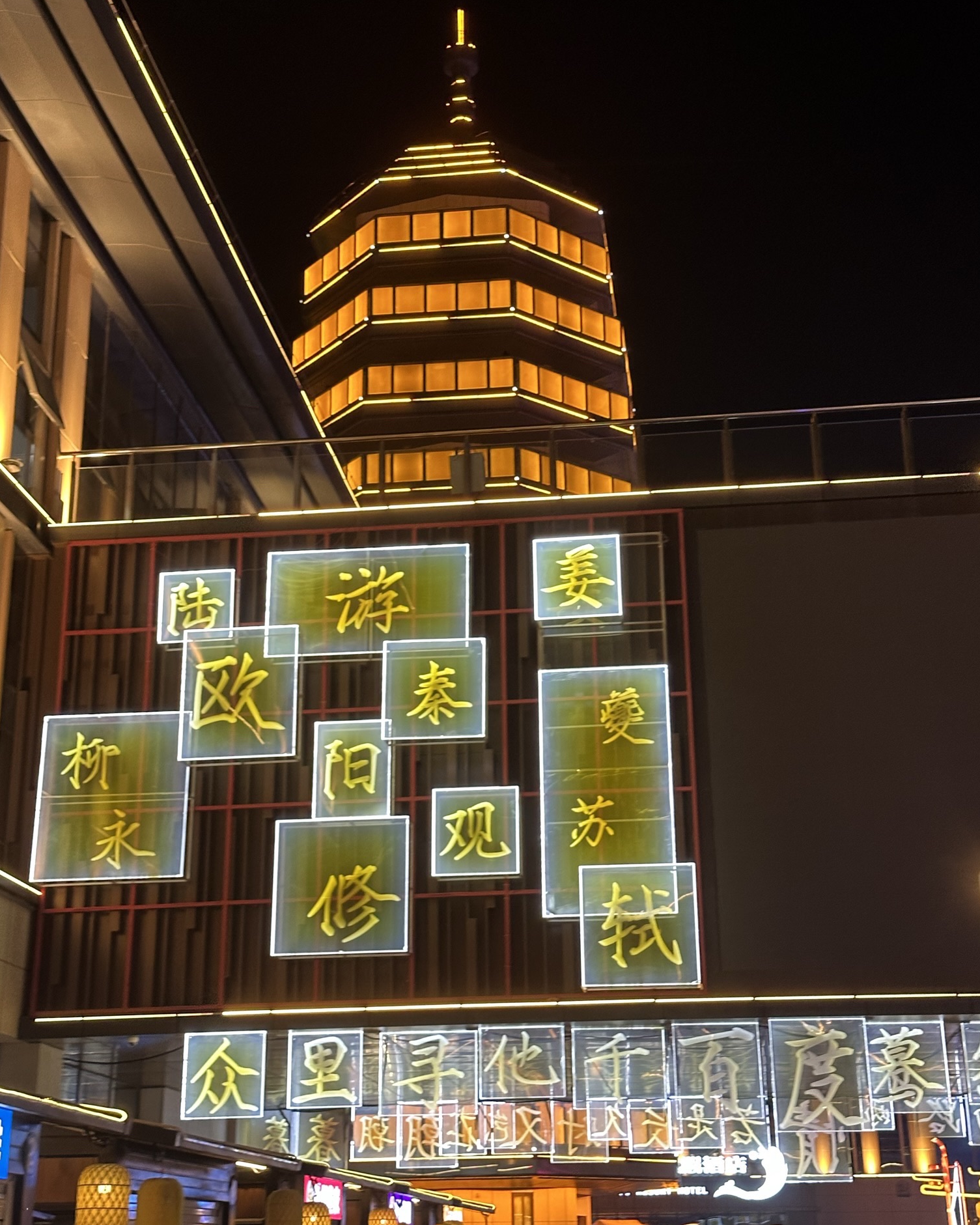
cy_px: 596
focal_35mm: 51
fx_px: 1849
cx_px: 488
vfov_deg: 36.7
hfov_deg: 29.7
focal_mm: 6.86
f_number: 1.78
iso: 200
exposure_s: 1/50
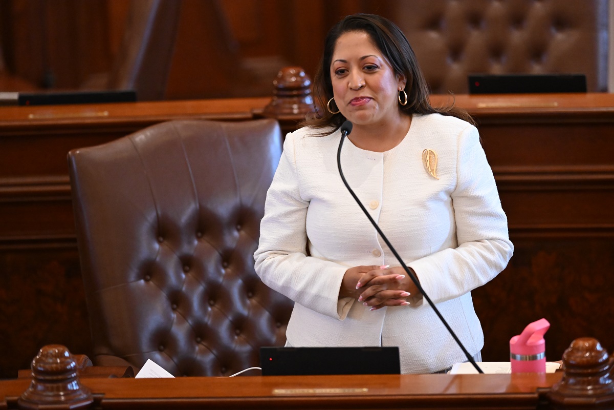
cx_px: 307
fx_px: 5116
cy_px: 205
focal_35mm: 300
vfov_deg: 4.6
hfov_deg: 6.9
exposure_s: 1/500
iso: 6400
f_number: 2.8
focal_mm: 300
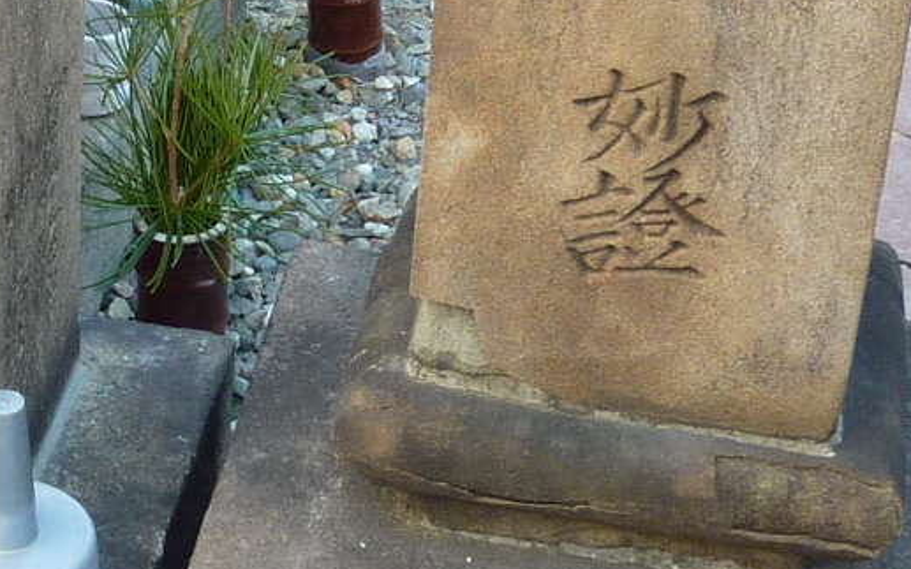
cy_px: 60
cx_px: -100
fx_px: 2607
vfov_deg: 12.4
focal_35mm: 105
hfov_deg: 19.0
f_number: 3.3
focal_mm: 4.1
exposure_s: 1/30
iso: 100
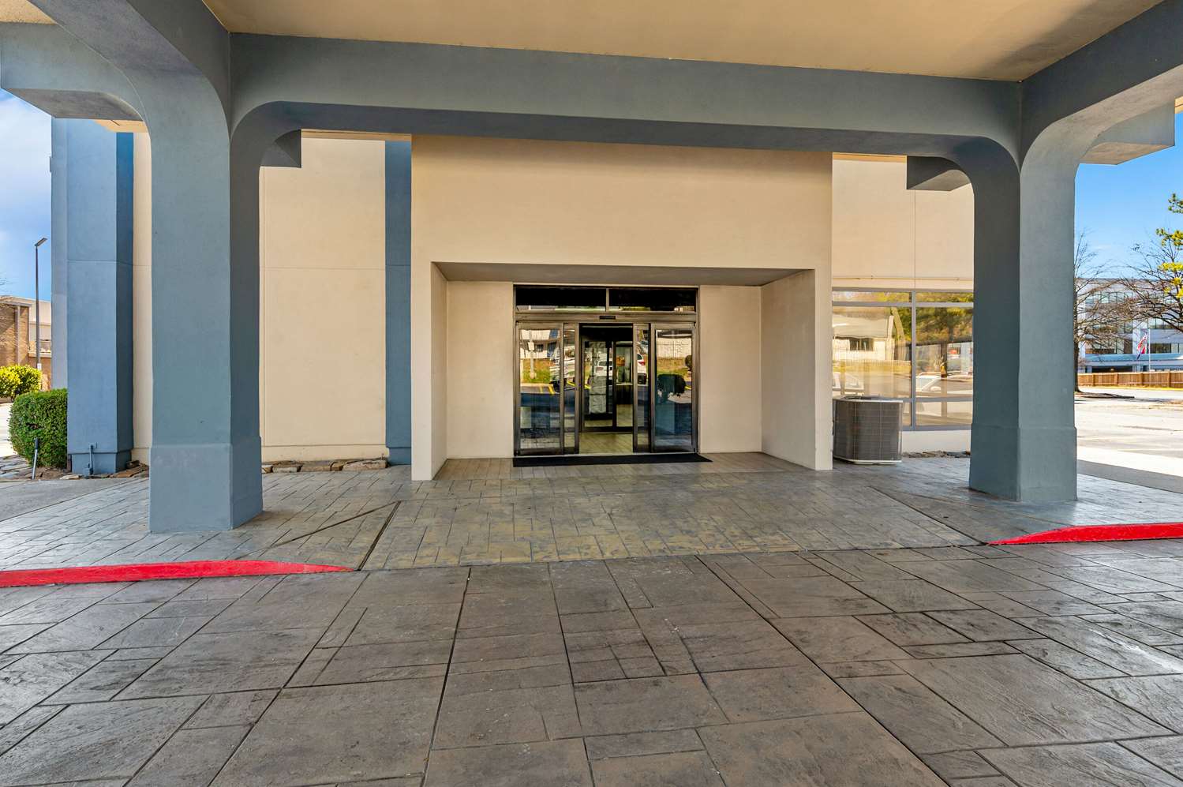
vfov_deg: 77.2
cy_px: 394
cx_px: 592
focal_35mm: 15
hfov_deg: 100.4
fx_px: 493
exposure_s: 1/60
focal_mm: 15
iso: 200
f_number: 8
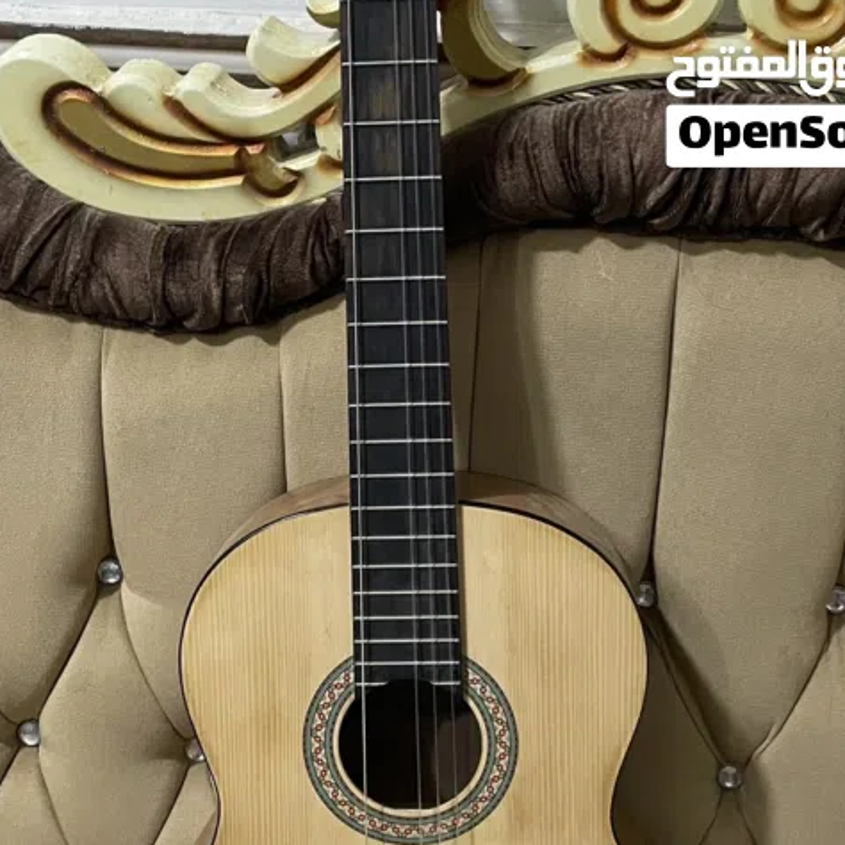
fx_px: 856
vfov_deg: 52.5
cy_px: 424
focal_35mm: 31
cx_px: 398
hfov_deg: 52.5
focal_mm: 4.2
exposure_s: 1/50
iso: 320
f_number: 1.6
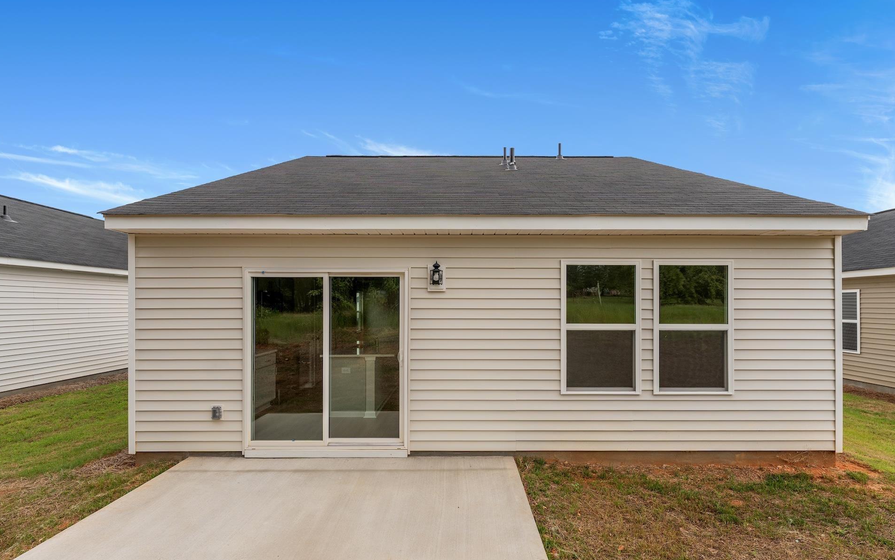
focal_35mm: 15
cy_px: 308
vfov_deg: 74.6
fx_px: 366
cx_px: 459
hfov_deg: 101.4
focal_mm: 14
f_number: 5.6
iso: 400
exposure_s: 1/800
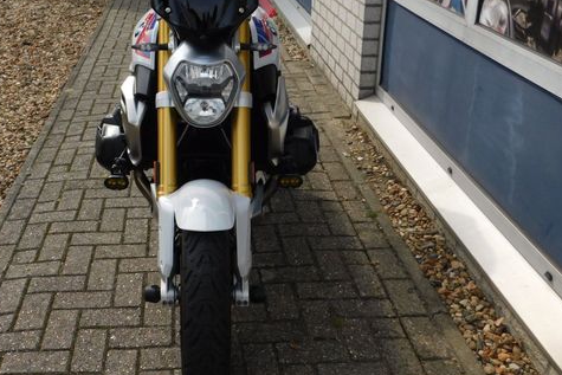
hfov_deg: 45.7
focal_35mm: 42
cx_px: 190
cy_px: 141
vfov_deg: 31.8
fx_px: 656
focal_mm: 5.3
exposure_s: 1/800
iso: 125
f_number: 3.2
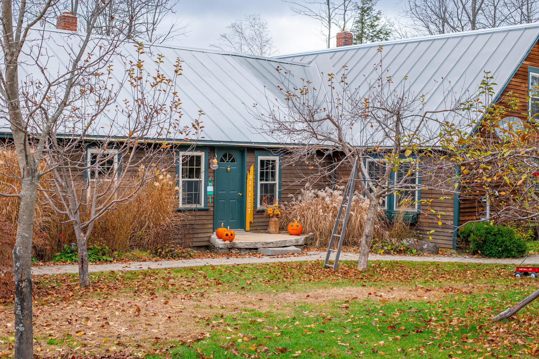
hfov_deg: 39.6
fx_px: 748
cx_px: 270
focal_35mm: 50
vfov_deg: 27.0
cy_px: 180
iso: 180
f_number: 5.6
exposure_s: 1/250
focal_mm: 50
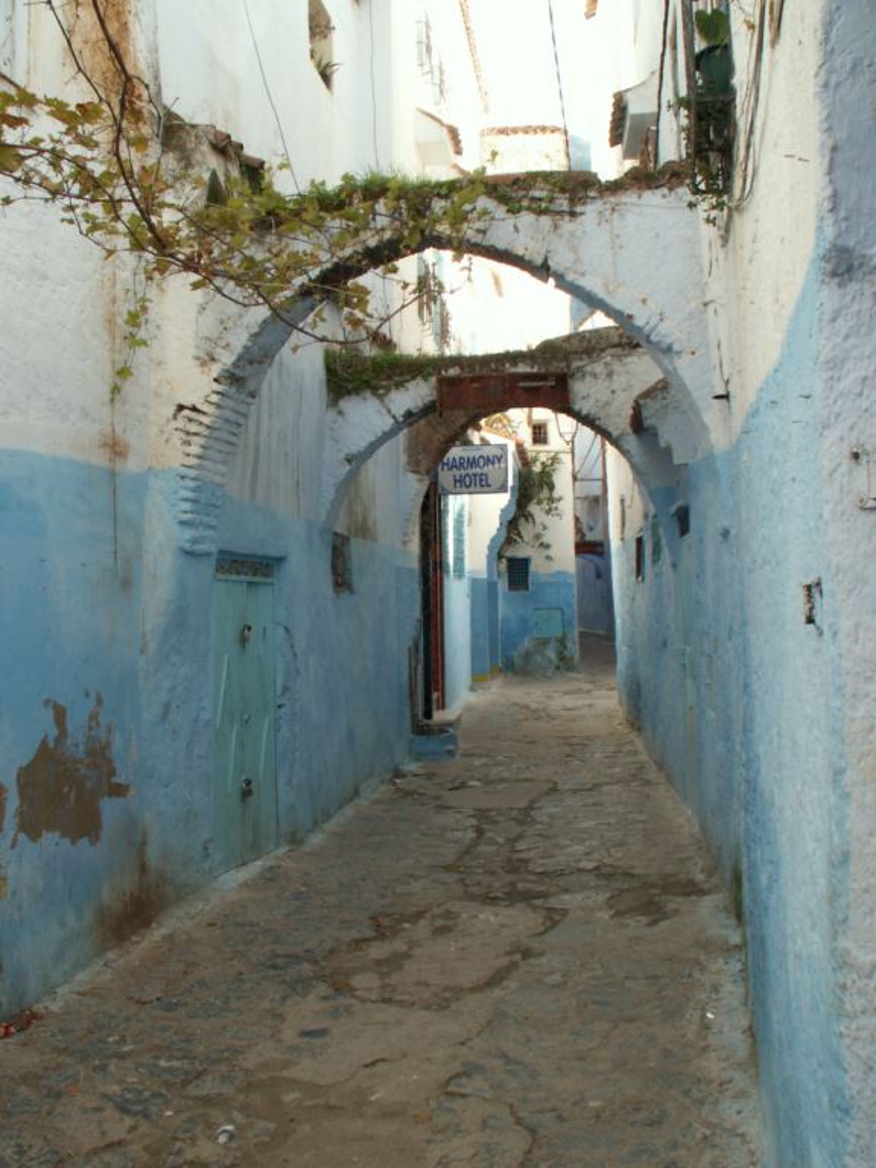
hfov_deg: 40.7
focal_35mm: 35
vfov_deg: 52.6
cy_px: 584
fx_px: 1181
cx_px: 438
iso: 50
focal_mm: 5.86
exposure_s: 1/30
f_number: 7.1
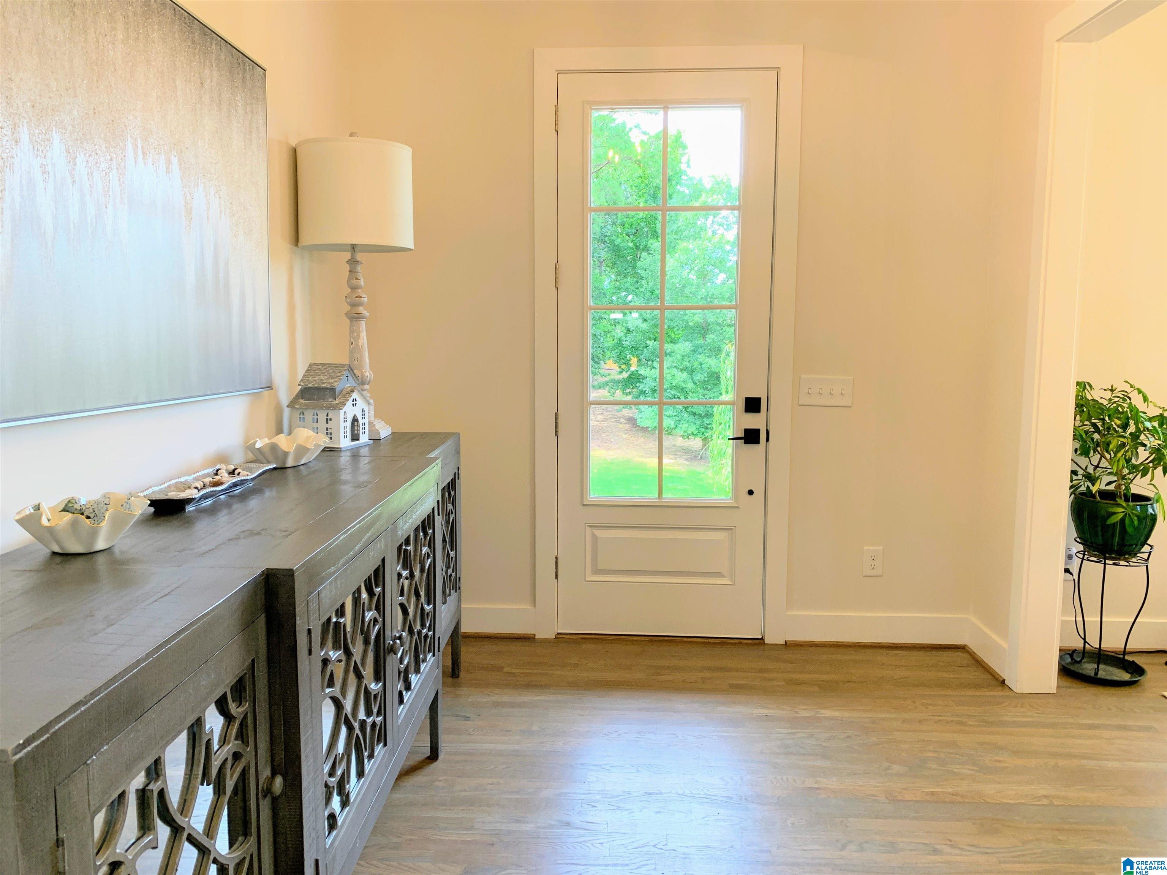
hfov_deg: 67.3
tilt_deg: -6.3
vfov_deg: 53.1
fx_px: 876
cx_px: 584
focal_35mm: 26
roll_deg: -0.4
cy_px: 438
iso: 80
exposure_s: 1/120
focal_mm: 4.25
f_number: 1.8
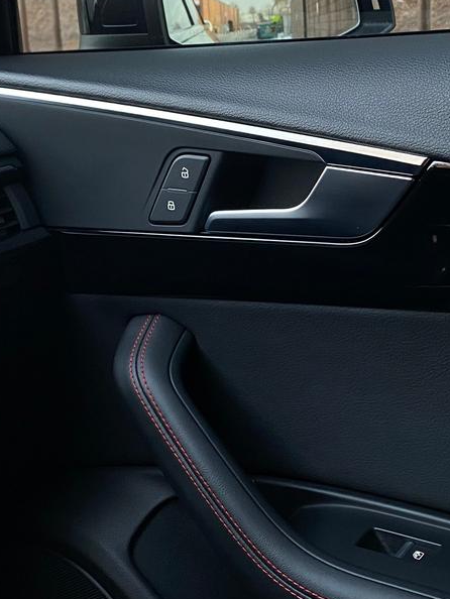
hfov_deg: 26.1
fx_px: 970
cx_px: 259
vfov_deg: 34.0
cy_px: 202
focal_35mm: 56
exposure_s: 1/67
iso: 125
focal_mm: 4.25
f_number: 1.8
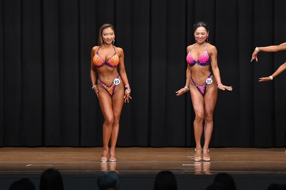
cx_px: 143
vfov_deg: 6.8
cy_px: 95
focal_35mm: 202
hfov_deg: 10.2
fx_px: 1604
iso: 8000
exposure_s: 1/400
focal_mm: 135
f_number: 5.6
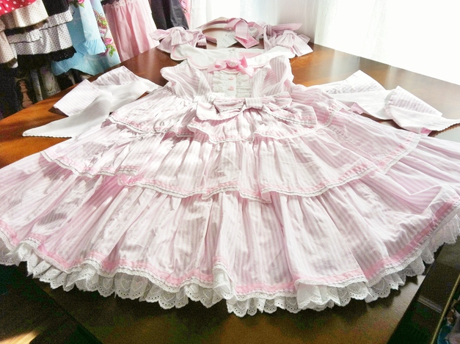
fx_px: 478
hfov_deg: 51.4
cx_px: 229
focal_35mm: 36
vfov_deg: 39.6
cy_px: 169
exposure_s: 1/190
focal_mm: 3.85
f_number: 2.8
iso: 80
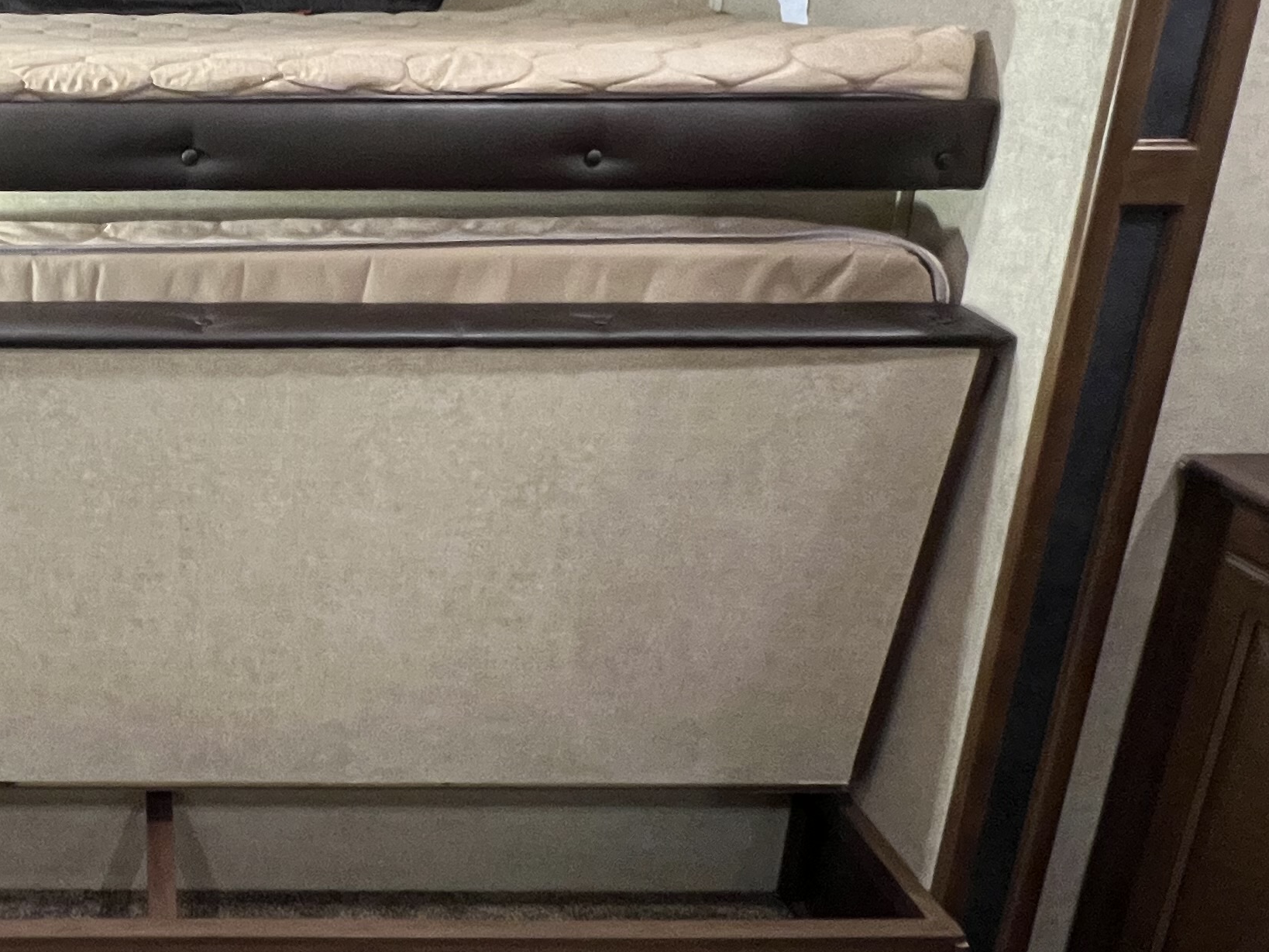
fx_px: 1173
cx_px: 146
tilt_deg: -17.1
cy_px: 325
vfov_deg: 43.6
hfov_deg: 50.8
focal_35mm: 32
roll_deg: -0.8
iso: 800
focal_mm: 1.57
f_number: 1.8
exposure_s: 1/60
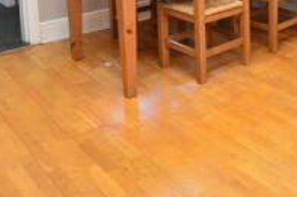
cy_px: -48
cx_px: 267
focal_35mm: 50
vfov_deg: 24.1
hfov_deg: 37.1
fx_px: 412
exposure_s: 1/60
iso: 800
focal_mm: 10
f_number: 5
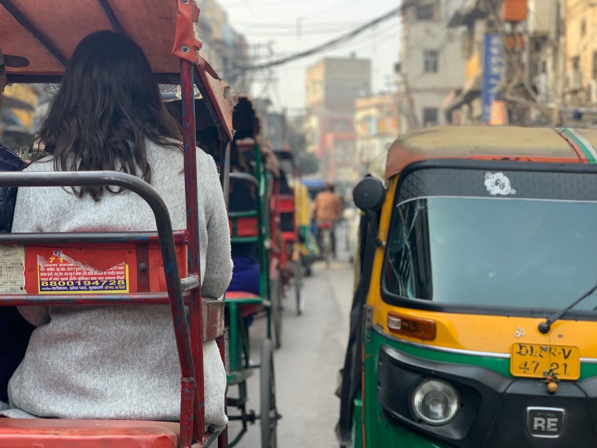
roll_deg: -0.2
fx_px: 914
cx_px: 298
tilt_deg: -1.9
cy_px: 224
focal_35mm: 53
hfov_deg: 36.2
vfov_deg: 27.5
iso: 16
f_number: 2.4
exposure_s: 1/134
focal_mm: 6
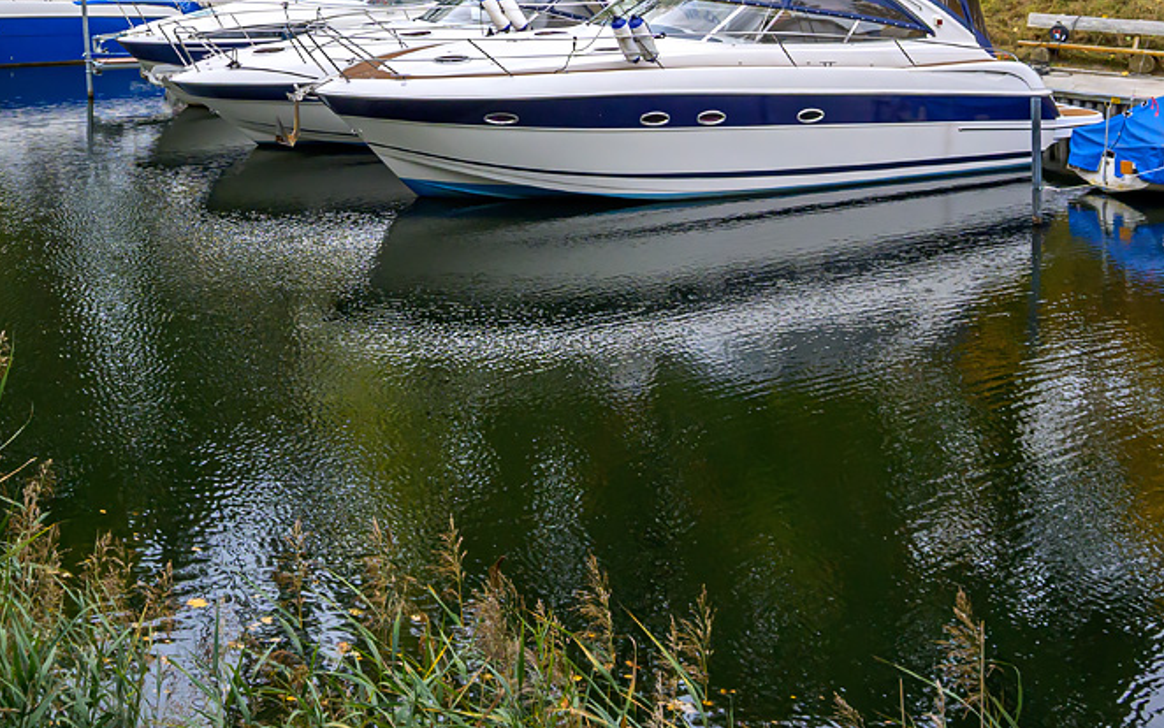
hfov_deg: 32.5
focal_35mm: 62
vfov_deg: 20.6
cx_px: 385
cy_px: 164
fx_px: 1979
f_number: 8
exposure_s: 1/45
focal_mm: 22.5
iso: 250
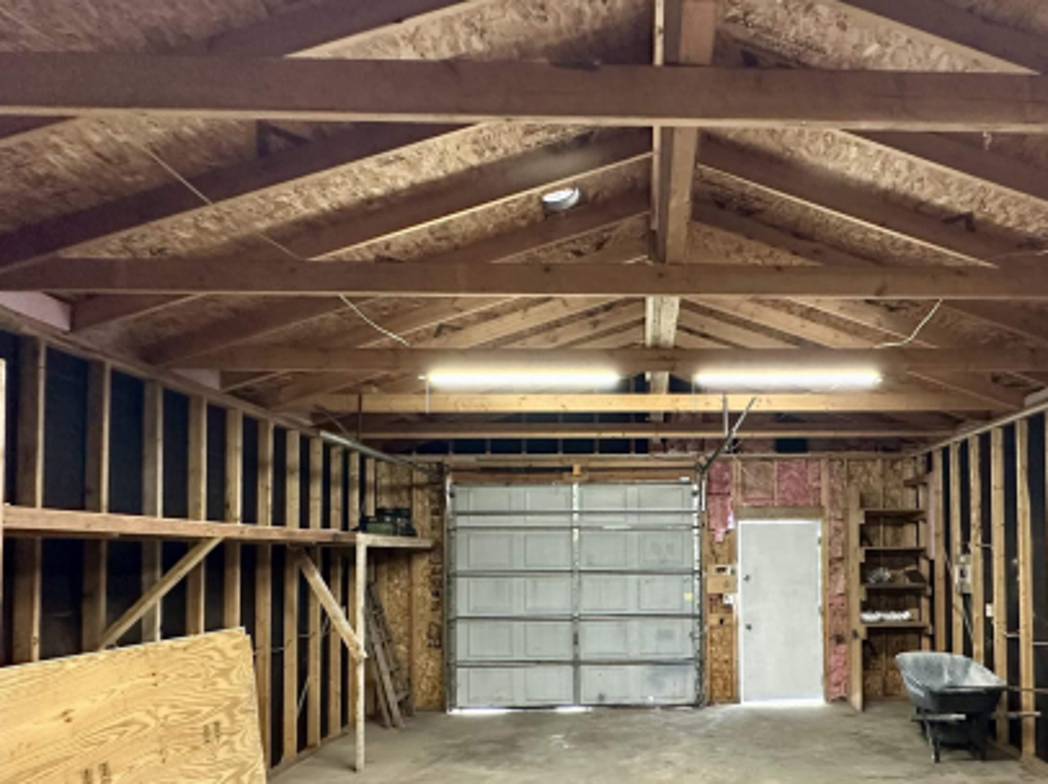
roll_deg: +0.8
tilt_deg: +2.2
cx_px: 678
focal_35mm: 23
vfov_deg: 57.3
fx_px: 696
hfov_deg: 72.3
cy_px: 536
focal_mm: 2.22
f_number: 2.2
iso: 500
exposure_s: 1/60
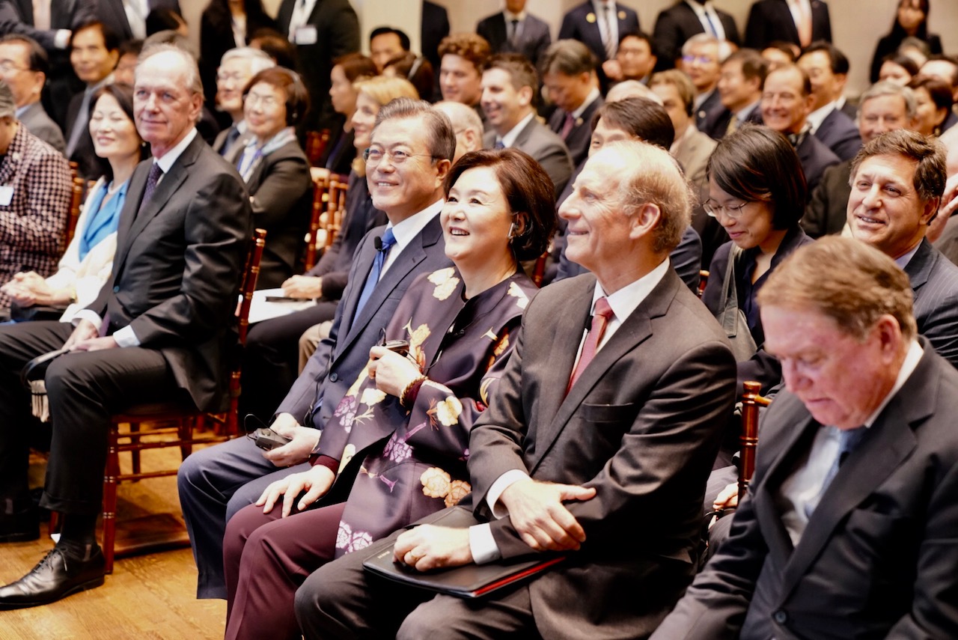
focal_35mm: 70
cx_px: 479
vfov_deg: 19.5
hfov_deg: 28.8
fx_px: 1864
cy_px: 320
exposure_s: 1/80
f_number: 3.2
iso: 4000
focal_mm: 70
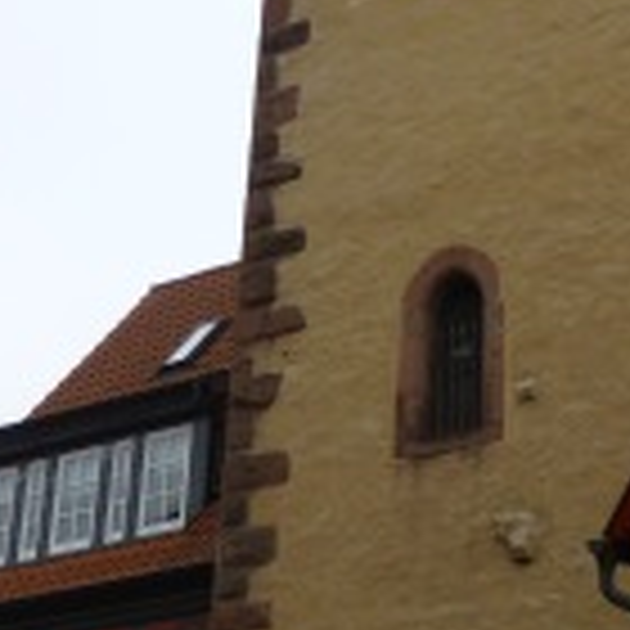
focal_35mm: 91
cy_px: 171
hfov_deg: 18.9
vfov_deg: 19.0
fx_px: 1874
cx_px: 526
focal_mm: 4.3
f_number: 4
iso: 100
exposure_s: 1/500
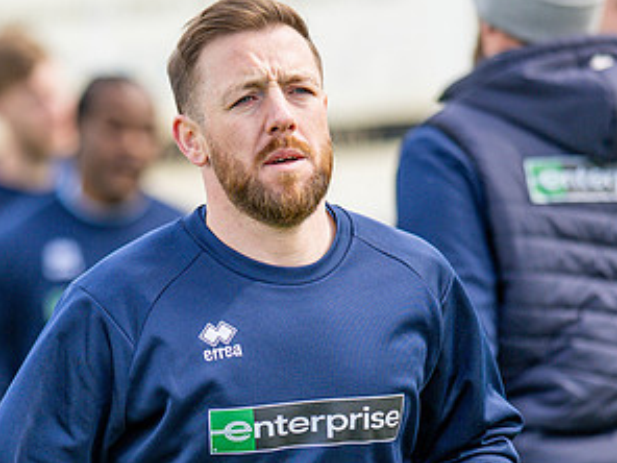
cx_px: 214
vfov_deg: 3.3
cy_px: 419
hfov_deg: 4.5
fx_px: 7914
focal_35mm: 444
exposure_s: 1/3200
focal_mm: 135
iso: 200
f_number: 2
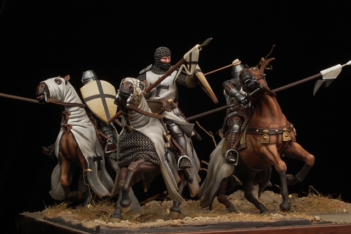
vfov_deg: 18.2
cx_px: 176
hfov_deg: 27.0
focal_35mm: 75
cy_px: 117
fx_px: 731
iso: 200
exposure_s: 1/1.6
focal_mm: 50
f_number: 22
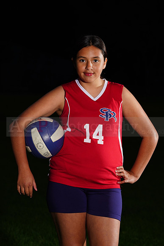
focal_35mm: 183
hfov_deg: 7.5
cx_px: 82
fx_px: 1250
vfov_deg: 11.2
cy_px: 123
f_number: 9
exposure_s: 1/125
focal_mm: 183
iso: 400
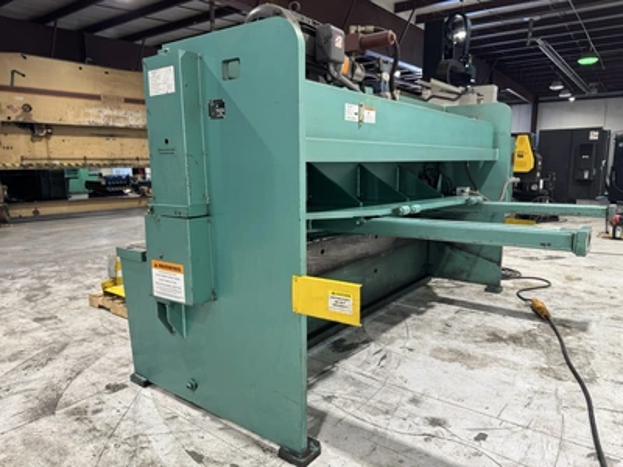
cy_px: 234
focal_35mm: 24
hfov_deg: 71.6
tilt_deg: -9.4
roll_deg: +0.2
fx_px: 432
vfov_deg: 56.8
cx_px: 312
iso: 125
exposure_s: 1/60
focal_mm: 6.76
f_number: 1.78
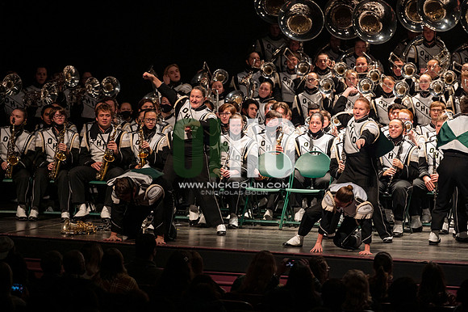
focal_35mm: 200
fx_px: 2598
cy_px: 156
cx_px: 234
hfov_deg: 10.3
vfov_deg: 6.9
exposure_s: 1/500
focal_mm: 200
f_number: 3.5
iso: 1250
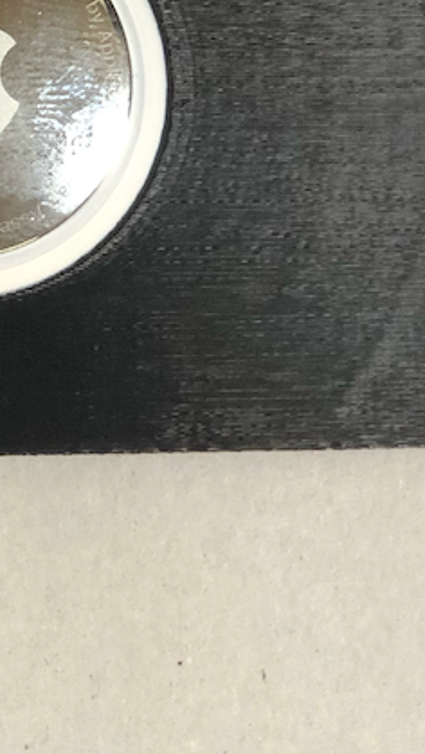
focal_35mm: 173
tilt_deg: -83.6
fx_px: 3462
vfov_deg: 12.3
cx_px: -70
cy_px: 77
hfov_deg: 7.0
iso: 80
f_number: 2.4
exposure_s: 1/40
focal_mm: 6
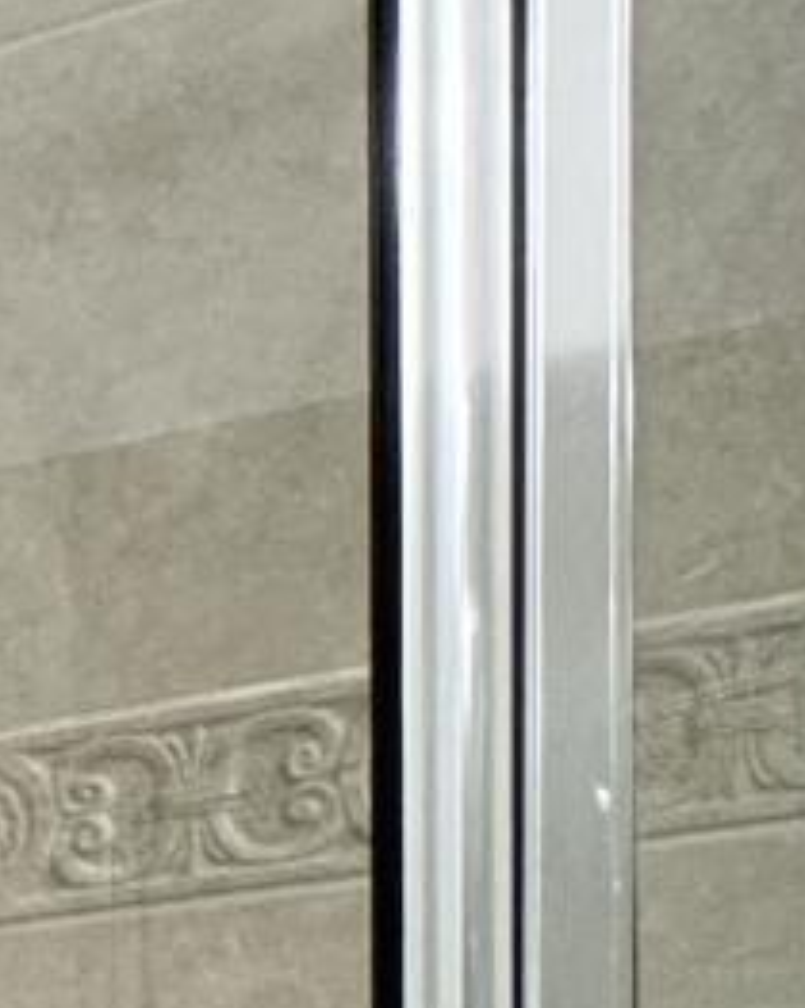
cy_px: 1679
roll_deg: +3.6
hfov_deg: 9.2
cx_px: -2043
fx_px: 3101
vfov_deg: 16.2
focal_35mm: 104
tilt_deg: -4.3
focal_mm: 2.22
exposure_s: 1/120
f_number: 2.2
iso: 200
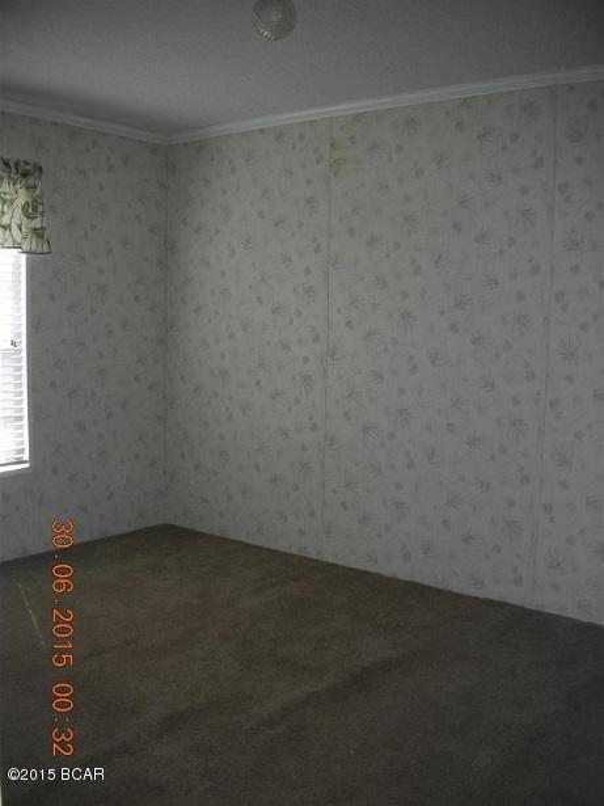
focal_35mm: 35
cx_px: 302
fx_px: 815
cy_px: 403
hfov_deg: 40.7
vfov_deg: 52.6
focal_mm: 5.8
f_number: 3
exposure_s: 1/60.1
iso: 68
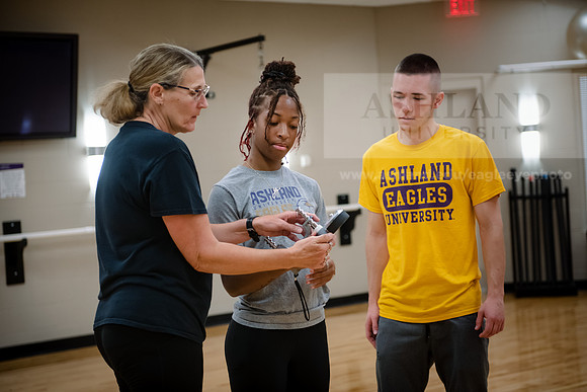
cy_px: 196
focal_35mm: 70
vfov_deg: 19.5
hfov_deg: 28.8
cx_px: 294
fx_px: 1142
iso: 1250
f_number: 3.2
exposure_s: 1/160
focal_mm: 70
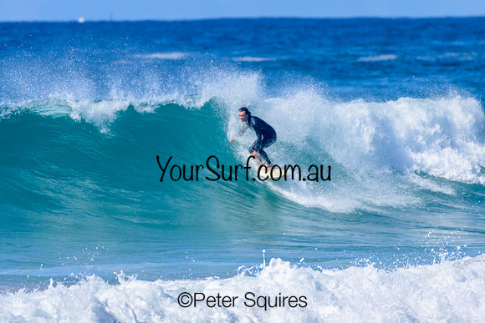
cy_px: 162
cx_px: 242
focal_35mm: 1000
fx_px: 13475
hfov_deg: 2.1
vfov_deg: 1.4
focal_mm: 1000
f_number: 11
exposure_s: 1/2000
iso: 1000
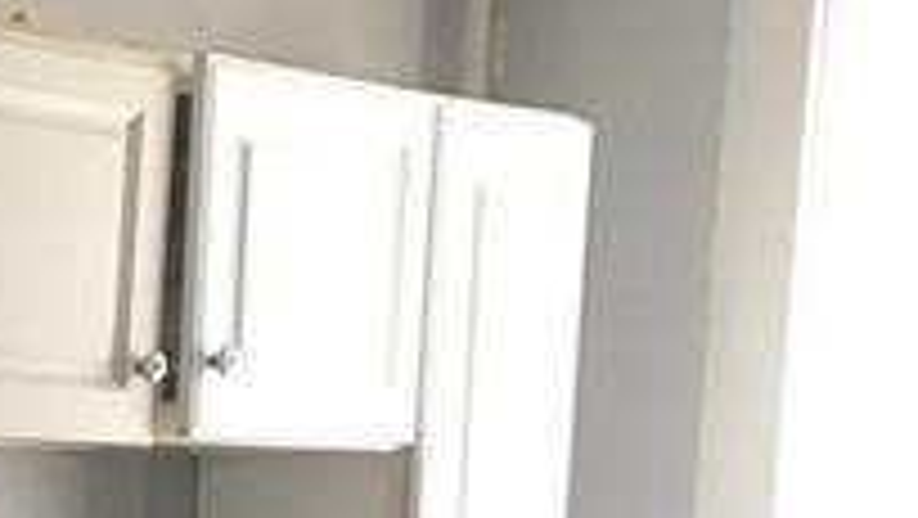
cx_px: -356
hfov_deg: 17.2
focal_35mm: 115
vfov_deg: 9.3
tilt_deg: -13.3
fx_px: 2801
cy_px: 1288
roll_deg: +0.0
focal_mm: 3.99
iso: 32
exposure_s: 1/30
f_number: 1.8
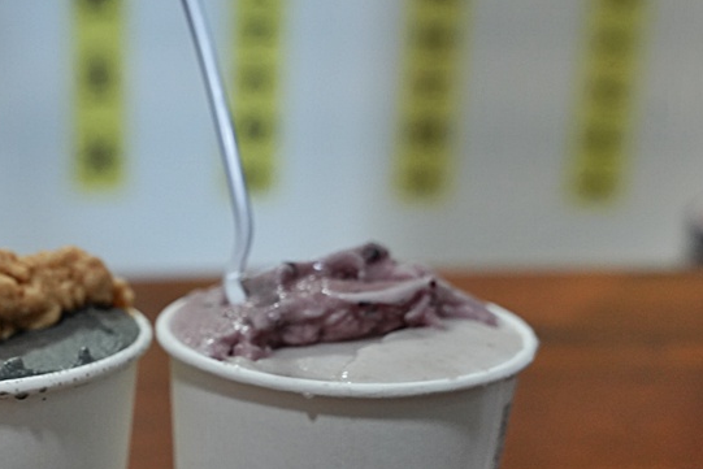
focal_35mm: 70
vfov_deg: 19.3
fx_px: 1367
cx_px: 155
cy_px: 368
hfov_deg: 28.3
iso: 2500
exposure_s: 1/100
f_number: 4.5
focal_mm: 37
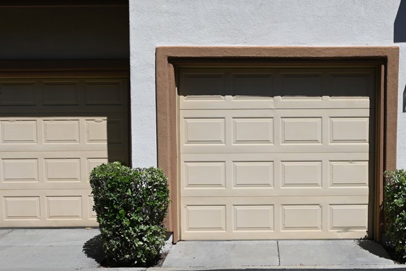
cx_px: 268
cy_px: 174
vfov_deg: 27.6
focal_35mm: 49
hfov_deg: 40.1
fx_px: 549
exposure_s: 1/500
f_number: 8
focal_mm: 23
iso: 100
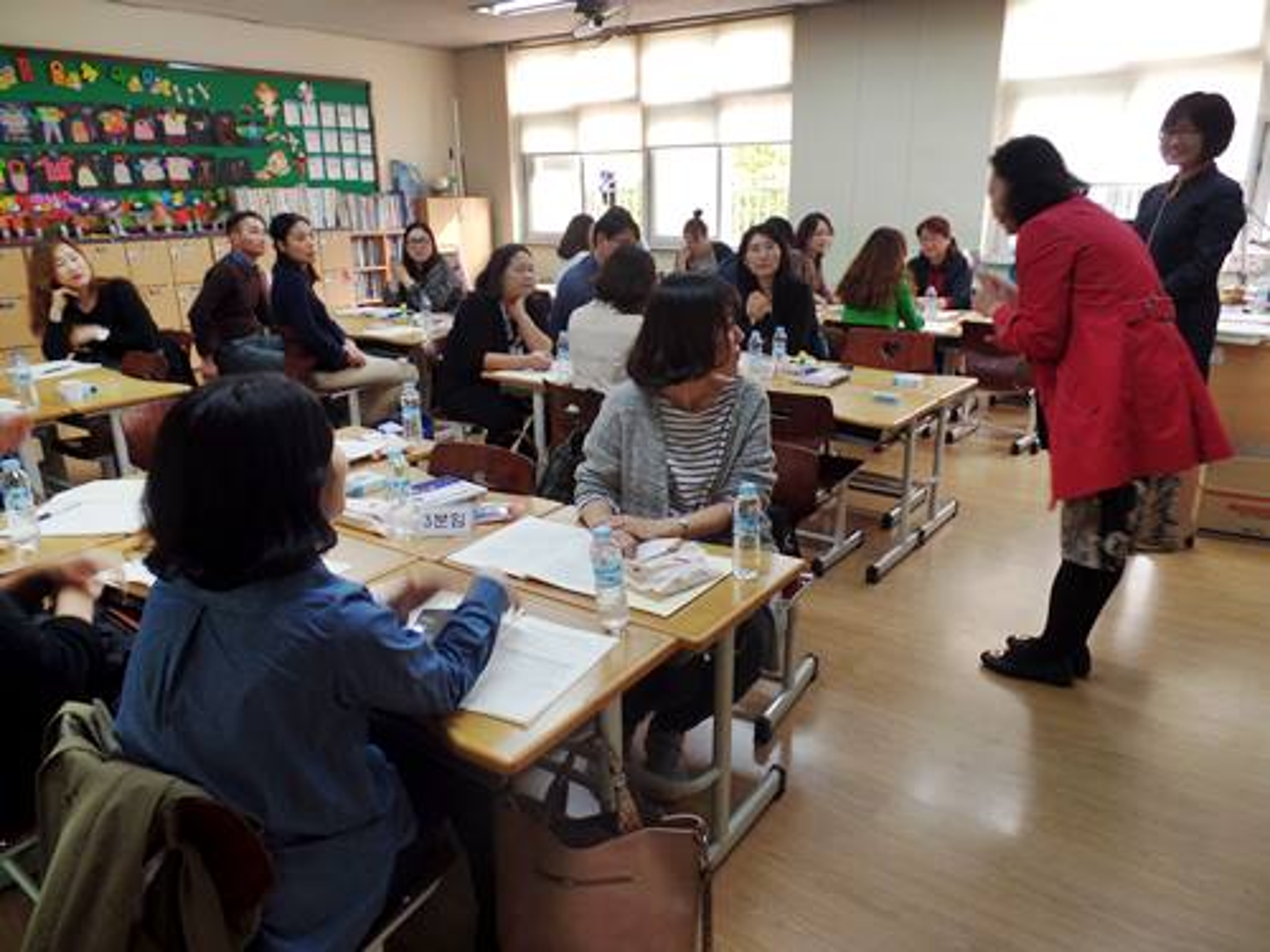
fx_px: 844
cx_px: 635
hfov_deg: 73.9
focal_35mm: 23
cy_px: 476
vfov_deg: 58.9
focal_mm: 4.1
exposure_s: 1/30
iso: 120
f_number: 2.8
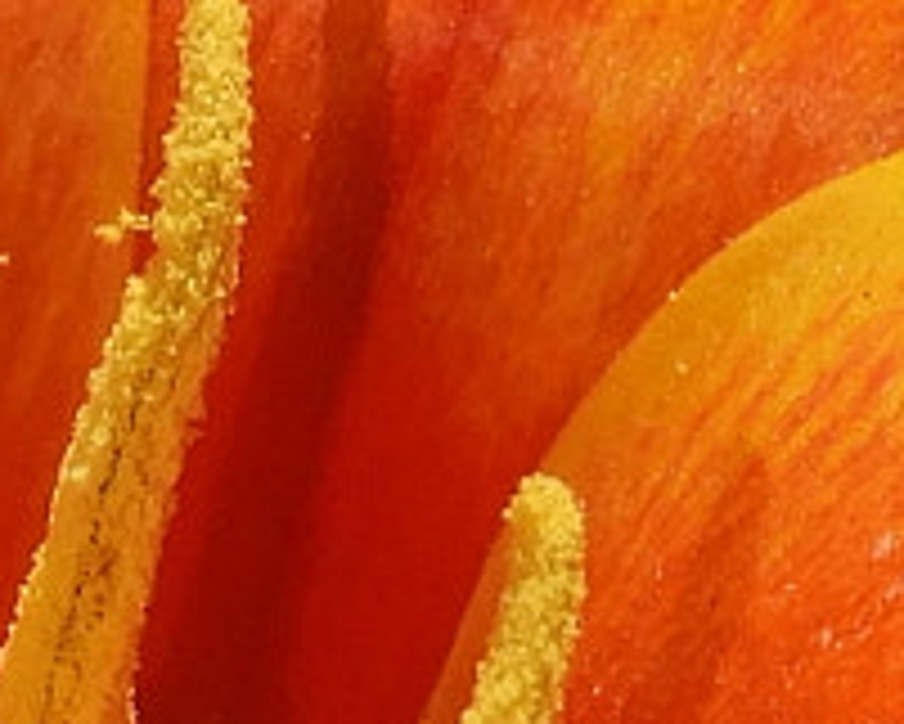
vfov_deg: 4.0
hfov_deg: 5.0
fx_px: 10413
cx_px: -162
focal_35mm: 389
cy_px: 1259
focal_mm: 9
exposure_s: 1/1250
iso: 100
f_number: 5
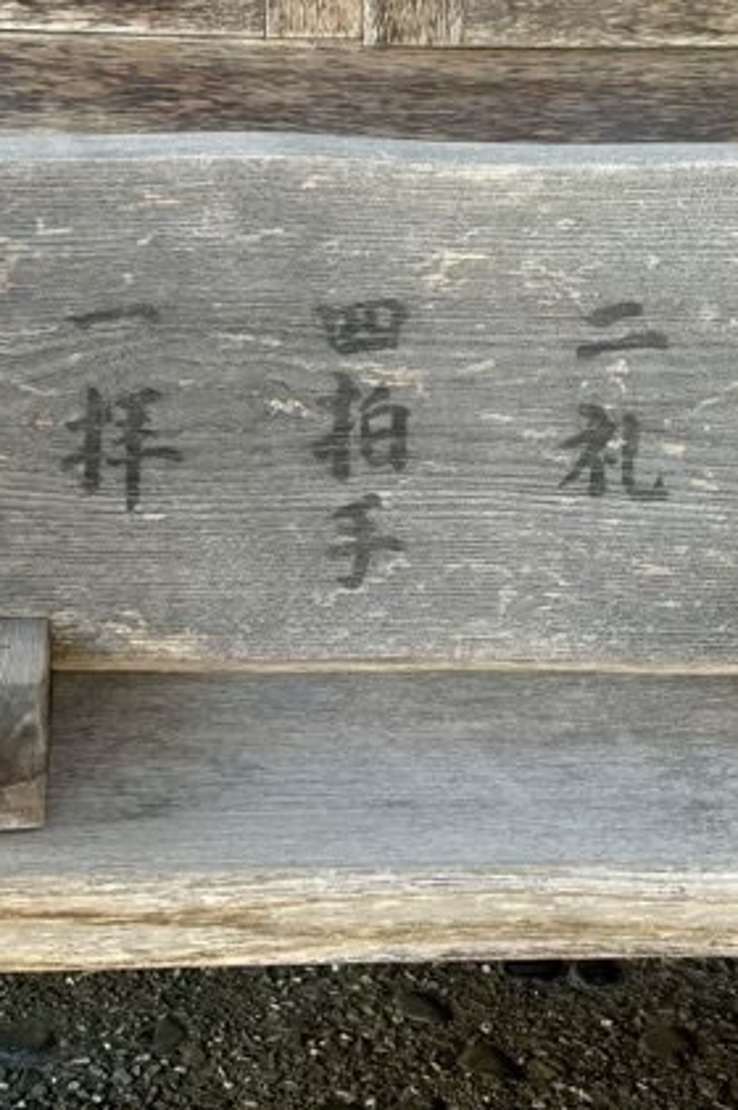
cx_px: 469
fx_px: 1386
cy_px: 447
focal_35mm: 45
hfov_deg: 29.7
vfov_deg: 43.4
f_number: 1.6
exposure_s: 1/121
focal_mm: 5.96
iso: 50
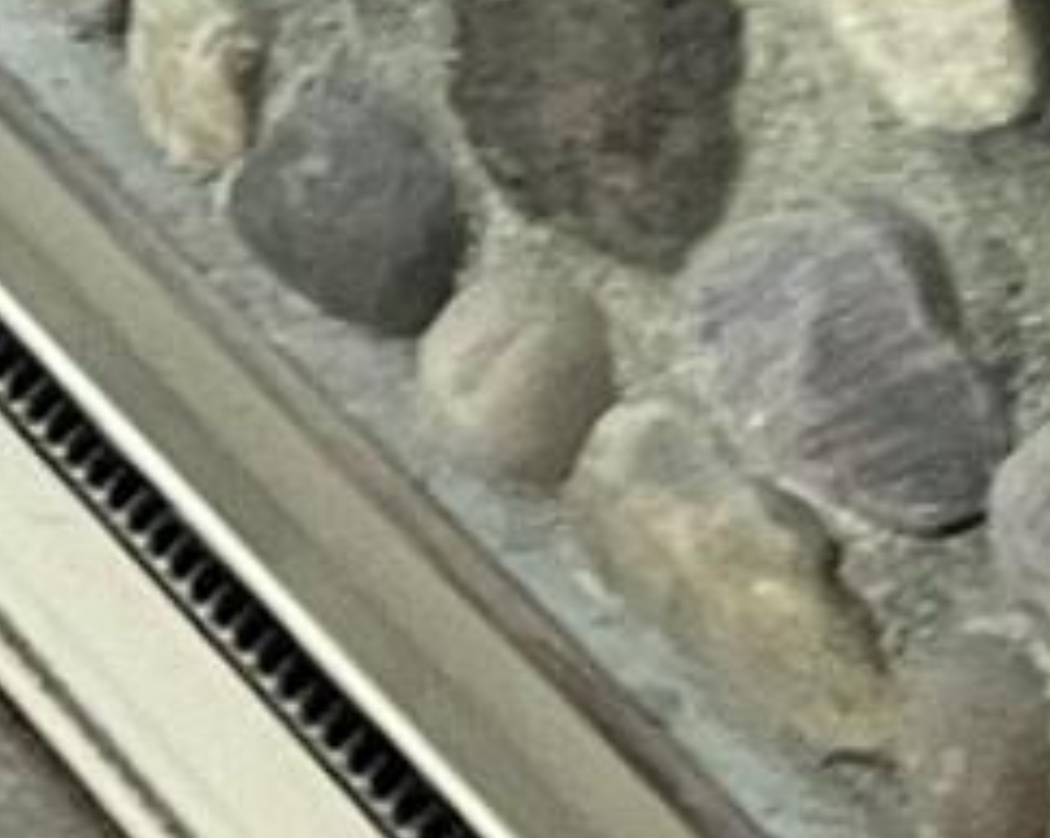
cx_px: -2742
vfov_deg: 6.8
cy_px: -1103
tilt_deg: -21.2
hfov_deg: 7.3
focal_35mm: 215
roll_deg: -0.9
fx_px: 6673
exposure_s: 1/60
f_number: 1.6
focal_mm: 4.2
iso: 200
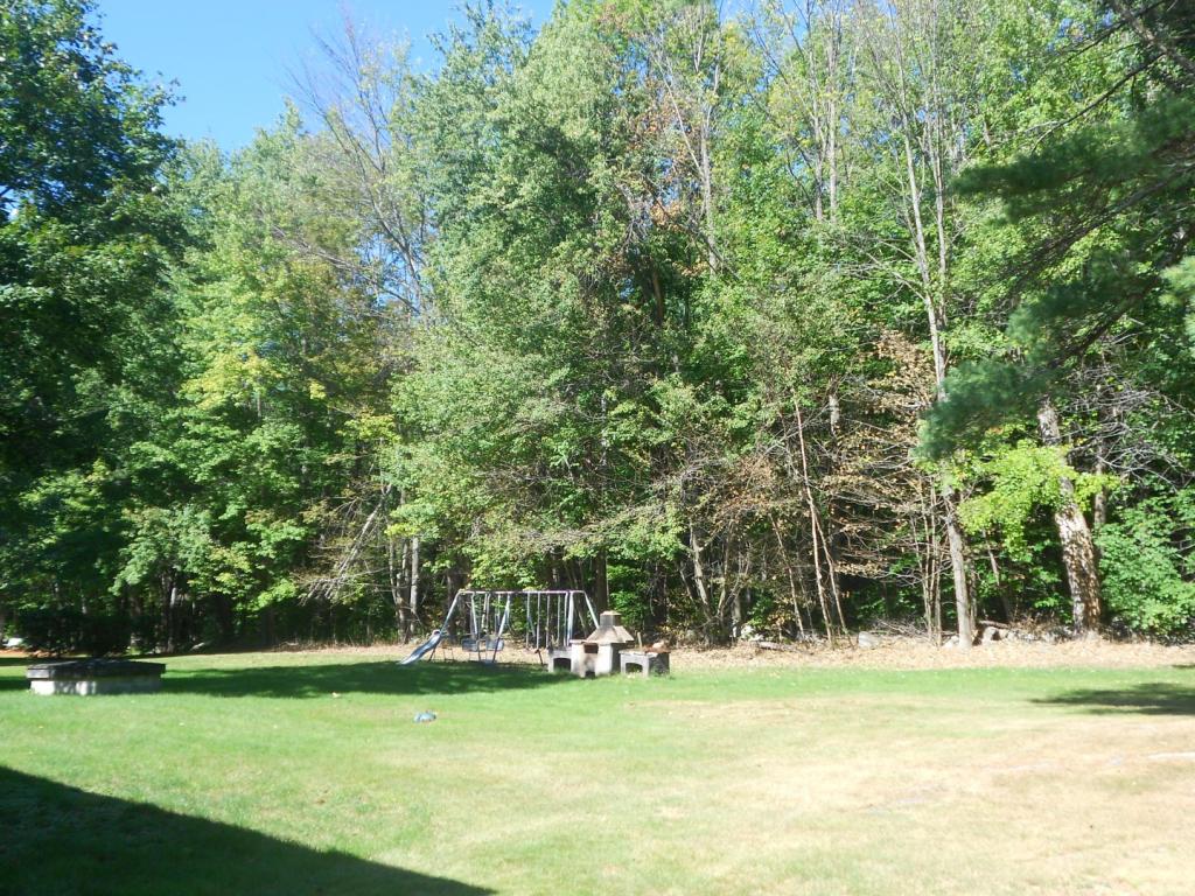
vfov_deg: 44.2
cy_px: 448
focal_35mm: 32
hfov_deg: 56.8
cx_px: 598
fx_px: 1105
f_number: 3.6
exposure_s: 1/250
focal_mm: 5.8
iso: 80
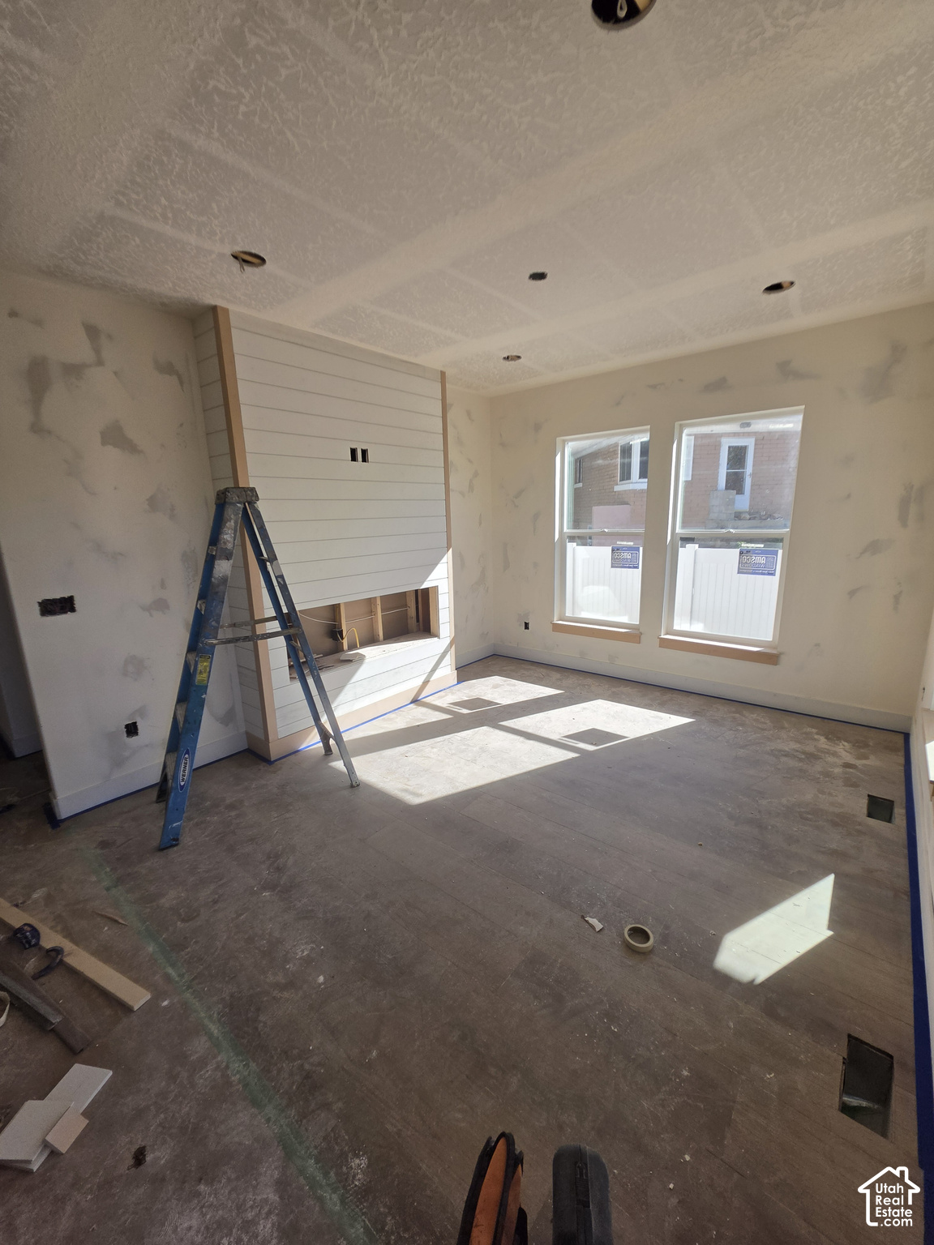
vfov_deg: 106.2
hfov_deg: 89.9
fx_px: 468
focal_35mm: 13
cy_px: 622
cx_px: 467
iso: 32
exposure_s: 1/756
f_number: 1.9
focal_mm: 2.2
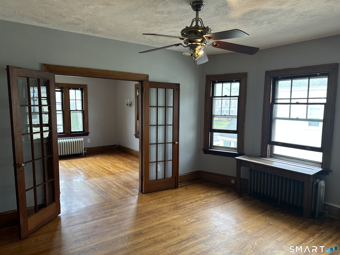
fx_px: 236
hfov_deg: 71.6
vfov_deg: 56.8
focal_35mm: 24
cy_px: 128
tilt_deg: -5.7
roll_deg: -0.4
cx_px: 170
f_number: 1.78
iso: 160
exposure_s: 1/120
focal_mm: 6.86
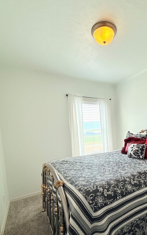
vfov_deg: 84.1
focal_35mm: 20
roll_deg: +2.8
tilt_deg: -3.6
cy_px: 140
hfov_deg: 57.0
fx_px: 128
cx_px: 108
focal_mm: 2.22
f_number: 2.2
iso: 64
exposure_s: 1/237
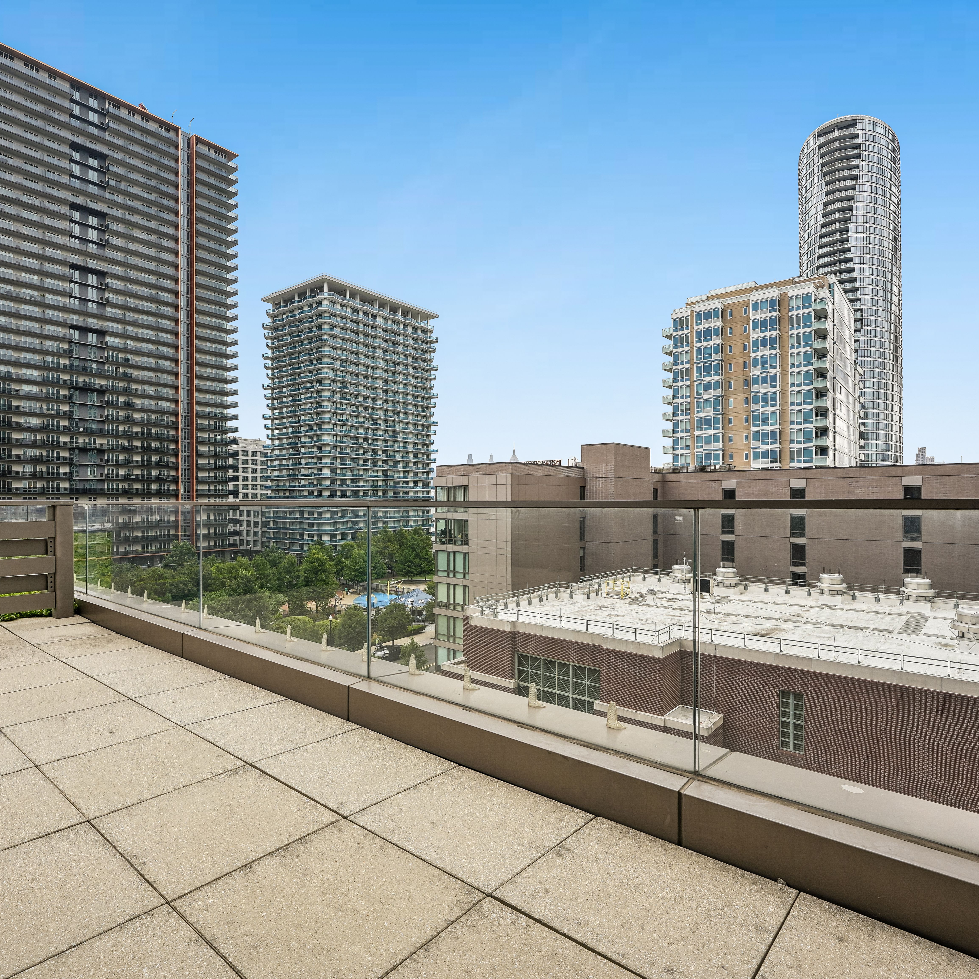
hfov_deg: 80.3
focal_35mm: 18
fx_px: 576
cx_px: 423
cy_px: 487
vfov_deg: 80.7
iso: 100
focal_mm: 14
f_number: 10
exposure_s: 1/125
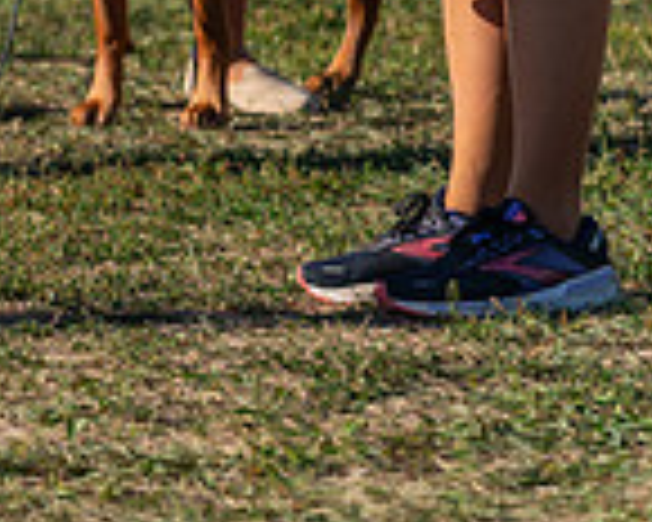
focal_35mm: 536
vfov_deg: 2.9
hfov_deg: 3.6
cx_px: -542
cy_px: -459
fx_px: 10343
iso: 125
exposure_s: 1/1250
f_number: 4.5
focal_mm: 123
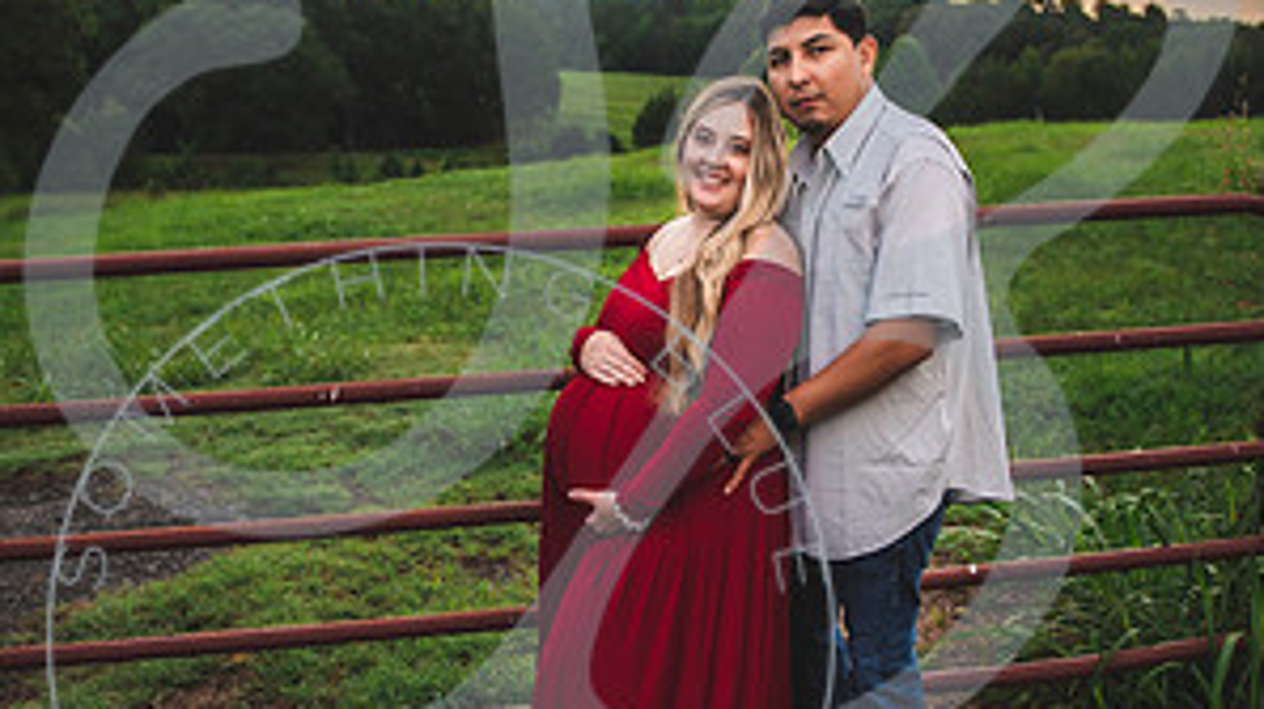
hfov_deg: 52.8
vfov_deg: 31.1
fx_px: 1272
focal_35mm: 38
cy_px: 314
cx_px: 632
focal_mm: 24
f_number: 2.8
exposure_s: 1/1000
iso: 200
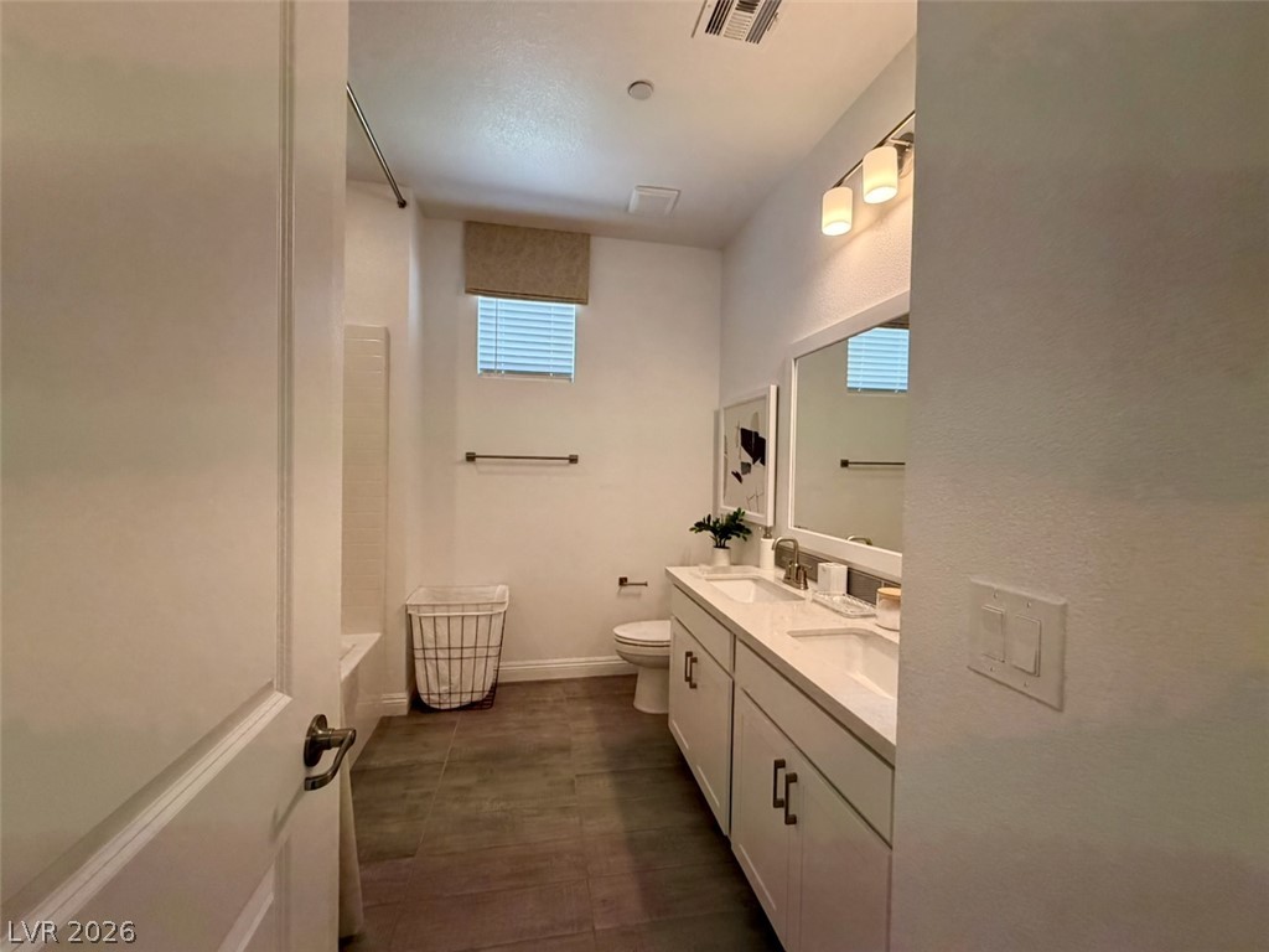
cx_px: 634
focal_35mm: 14
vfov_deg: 85.7
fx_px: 513
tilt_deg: -2.5
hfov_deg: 102.1
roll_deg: -0.6
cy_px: 476
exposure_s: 1/120
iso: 200
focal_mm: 2.22
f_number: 2.2
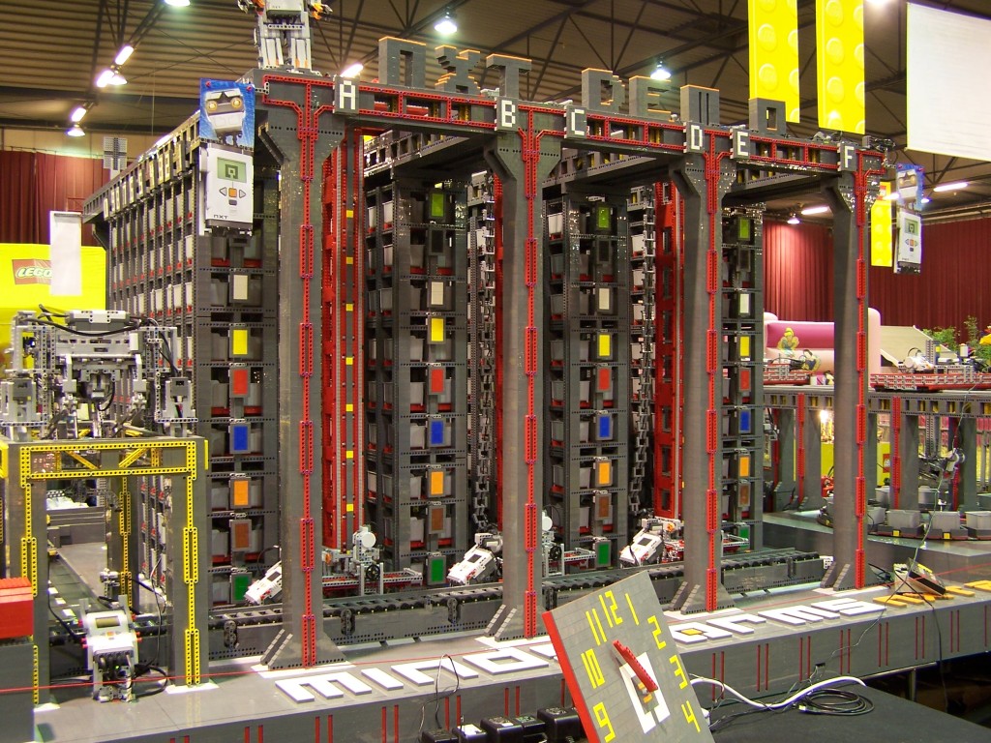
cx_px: 496
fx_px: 1088
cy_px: 372
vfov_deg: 37.7
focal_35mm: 38
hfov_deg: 49.0
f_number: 2.8
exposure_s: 1/2
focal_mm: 6.3
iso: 80
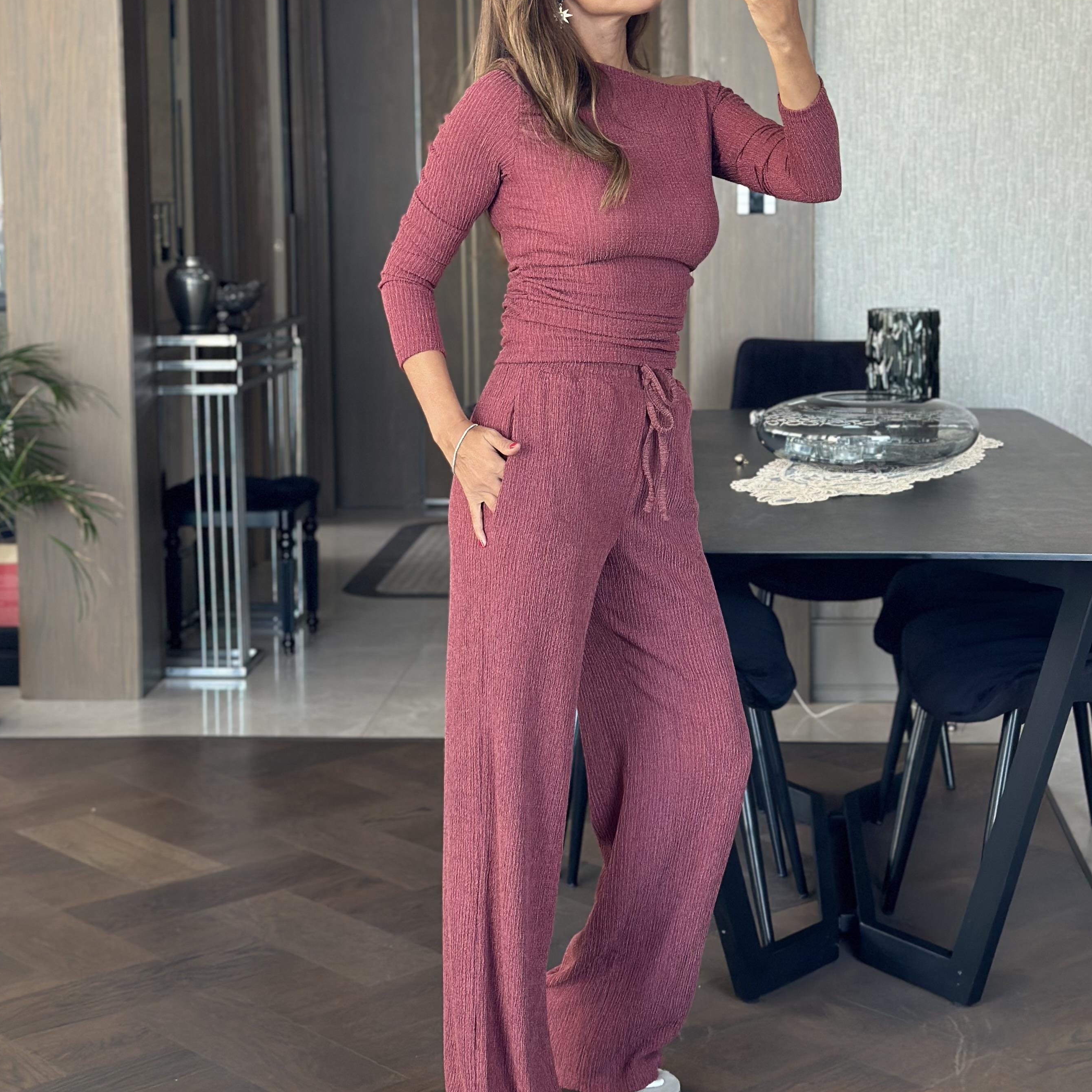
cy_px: 485
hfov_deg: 26.9
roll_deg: +1.5
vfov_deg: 26.9
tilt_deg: -20.7
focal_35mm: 64
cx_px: 581
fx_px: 2284
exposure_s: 1/60
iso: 125
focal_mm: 6.86
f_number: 1.78
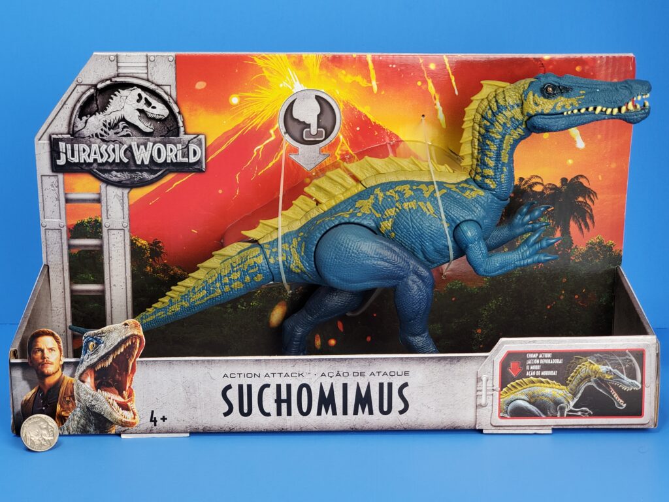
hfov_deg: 36.8
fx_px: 1005
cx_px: 334
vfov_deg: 28.0
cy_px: 251
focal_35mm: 52
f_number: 2.09
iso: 50
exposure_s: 1/40
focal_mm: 6
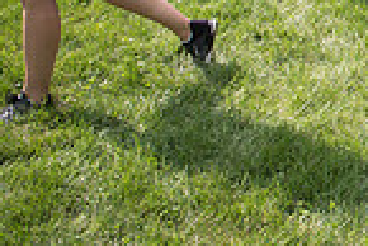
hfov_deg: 18.0
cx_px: 609
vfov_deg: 13.2
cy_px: -159
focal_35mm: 96
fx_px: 982
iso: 200
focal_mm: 24
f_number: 2.8
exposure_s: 1/2000
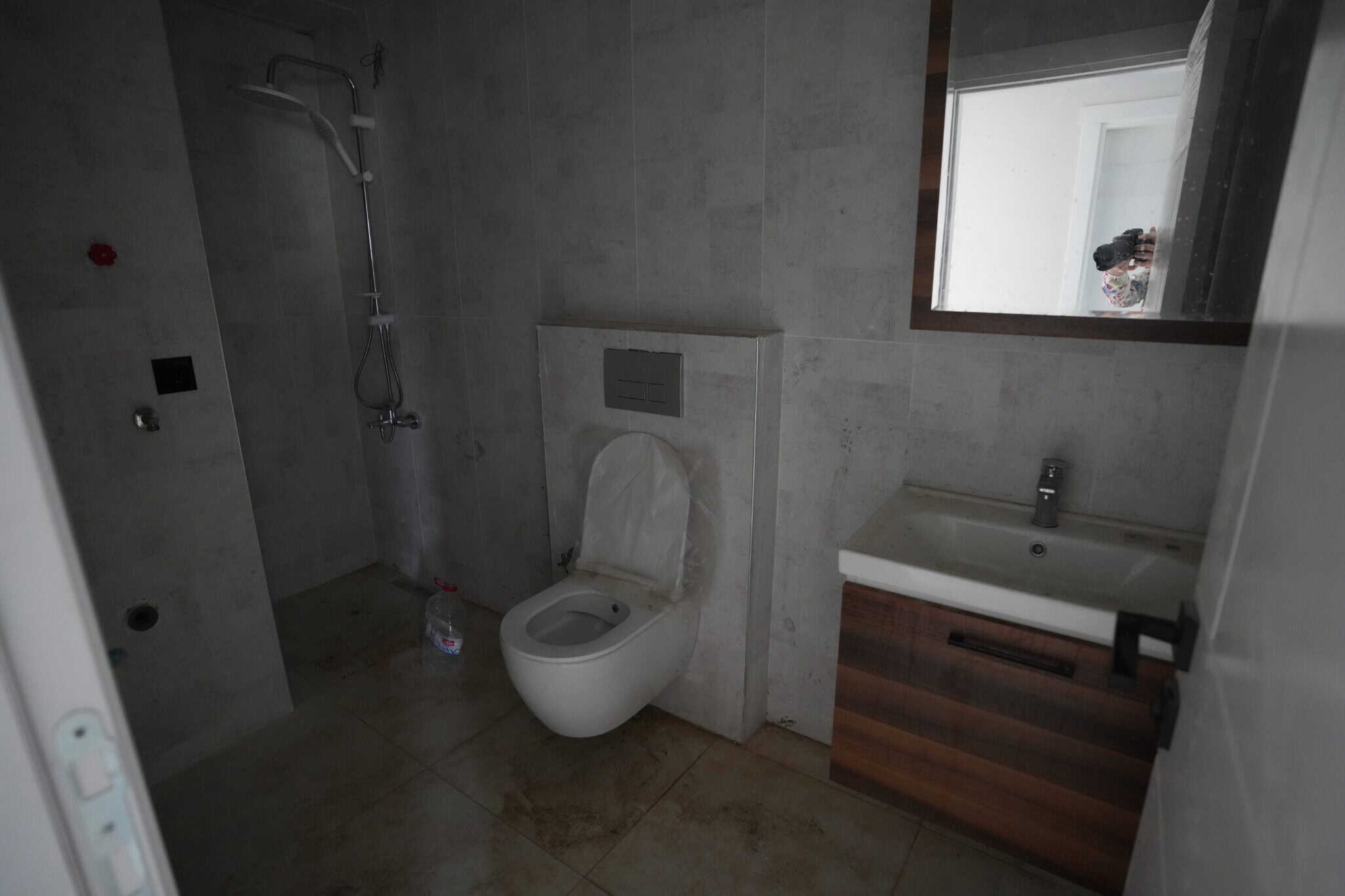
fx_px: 635
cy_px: 448
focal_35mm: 17
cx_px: 672
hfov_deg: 93.3
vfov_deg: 70.4
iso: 5000
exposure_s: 1/160
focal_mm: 17
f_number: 2.8
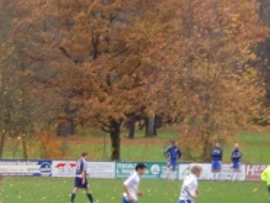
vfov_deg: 4.7
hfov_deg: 6.2
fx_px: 2466
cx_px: -20
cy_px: 132
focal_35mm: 316
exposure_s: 1/60
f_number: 4.5
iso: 200
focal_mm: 19.8
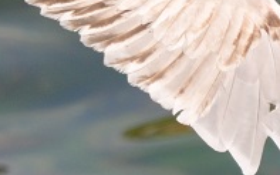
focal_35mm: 2437
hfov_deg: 0.9
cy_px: 11
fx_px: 18591
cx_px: -9
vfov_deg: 0.5
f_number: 6.3
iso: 400
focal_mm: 300
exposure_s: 1/1600
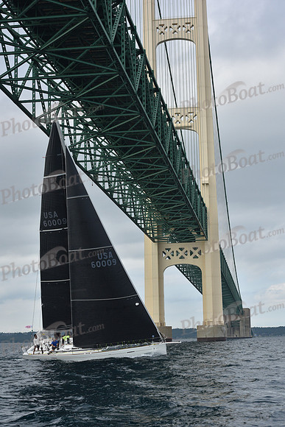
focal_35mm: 70
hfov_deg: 19.5
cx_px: 142
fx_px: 831
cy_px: 214
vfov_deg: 28.8
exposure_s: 1/800
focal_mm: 70
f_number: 8
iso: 400
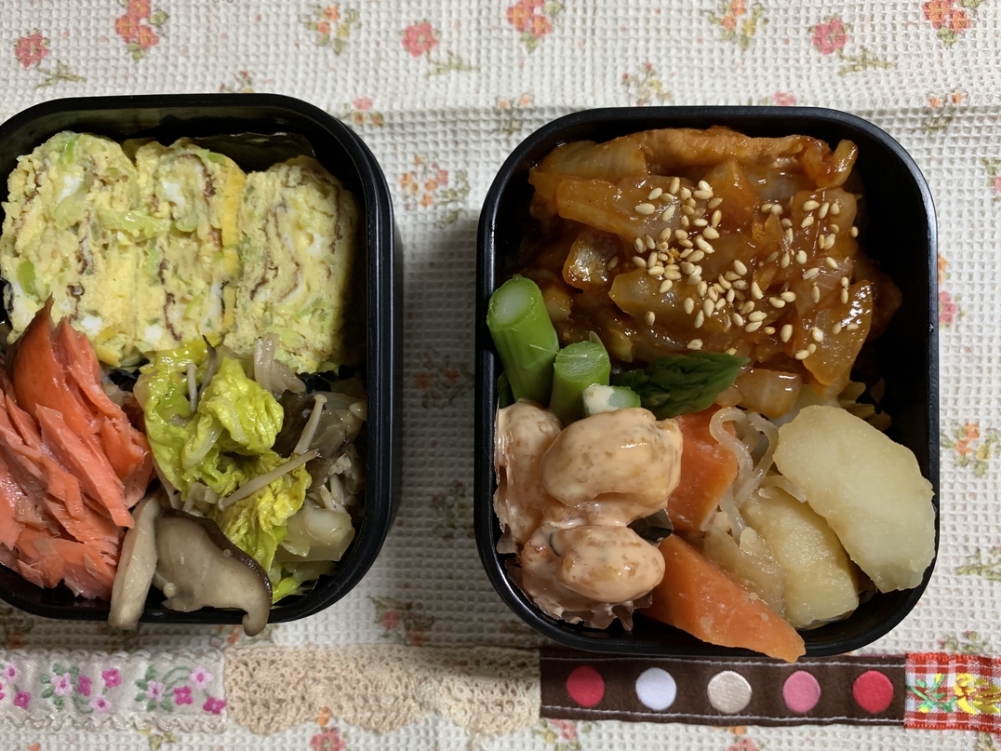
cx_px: 487
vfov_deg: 48.2
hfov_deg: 61.6
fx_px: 839
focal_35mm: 29
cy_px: 408
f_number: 1.8
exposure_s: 1/50
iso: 250
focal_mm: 4.25
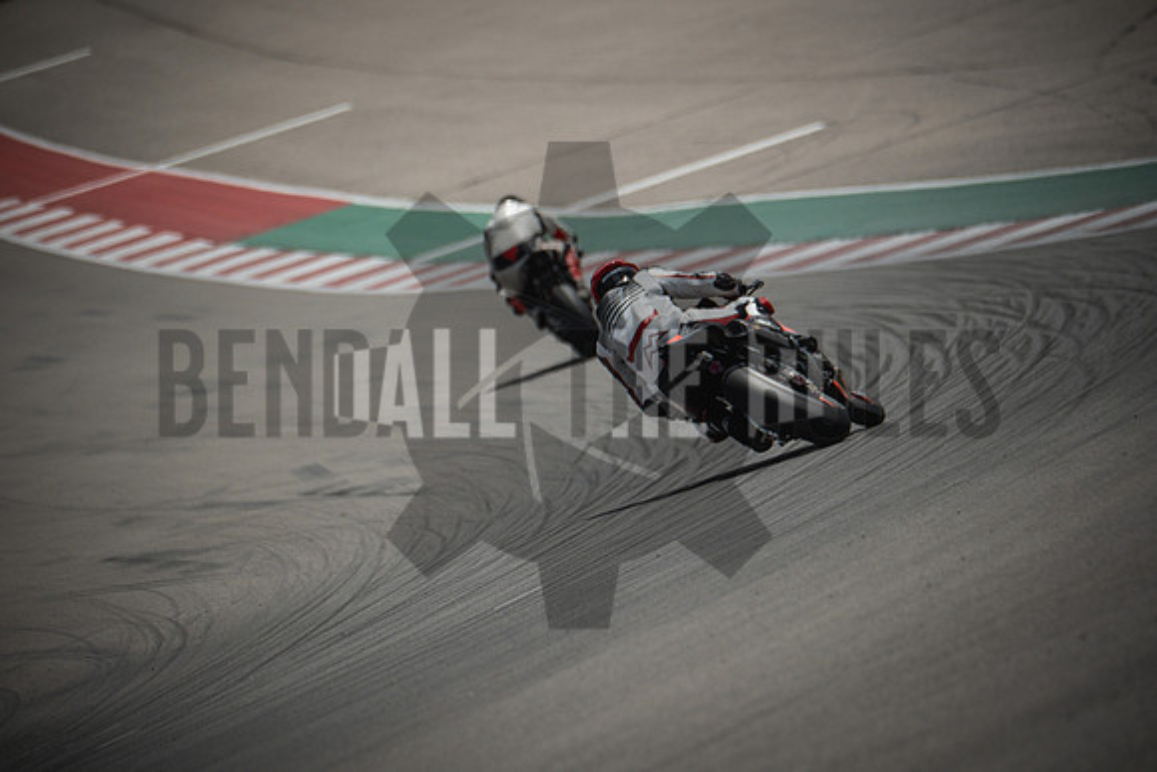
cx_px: 578
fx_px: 14529
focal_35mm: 452
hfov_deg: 4.6
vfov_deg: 3.0
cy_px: 386
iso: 400
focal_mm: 301.1
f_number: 5.2
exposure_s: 1/3200
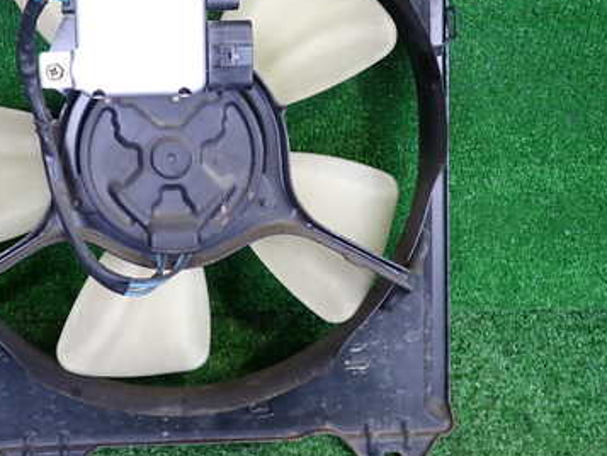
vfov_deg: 34.1
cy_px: 153
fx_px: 737
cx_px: 172
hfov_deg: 43.7
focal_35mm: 42
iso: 200
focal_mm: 4.5
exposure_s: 1/50
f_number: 2
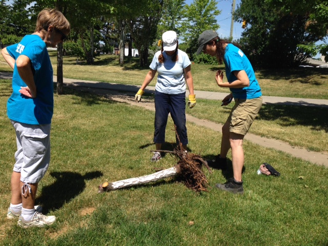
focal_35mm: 33
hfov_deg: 55.4
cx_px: 164
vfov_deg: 42.9
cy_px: 123
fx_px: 313
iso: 50
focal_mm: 4.12
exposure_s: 1/1550
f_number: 2.4
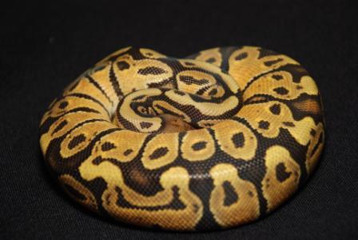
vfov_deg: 10.2
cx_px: 179
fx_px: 1344
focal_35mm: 135
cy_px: 120
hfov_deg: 15.2
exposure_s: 1/60
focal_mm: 90
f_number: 5.6
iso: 200
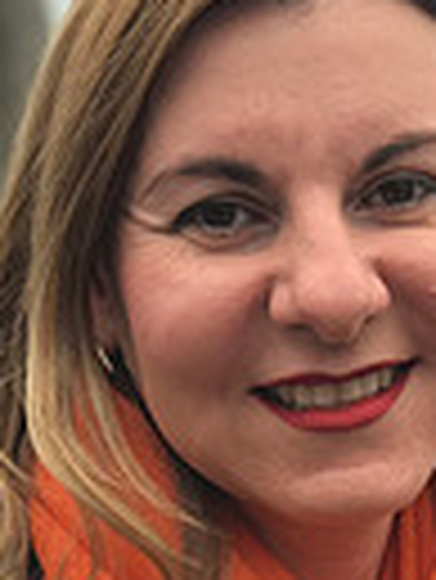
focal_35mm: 199
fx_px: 3336
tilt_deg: -7.7
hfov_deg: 7.5
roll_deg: +0.9
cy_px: 647
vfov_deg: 9.8
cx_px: 353
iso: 20
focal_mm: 6.6
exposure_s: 1/349
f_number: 2.8
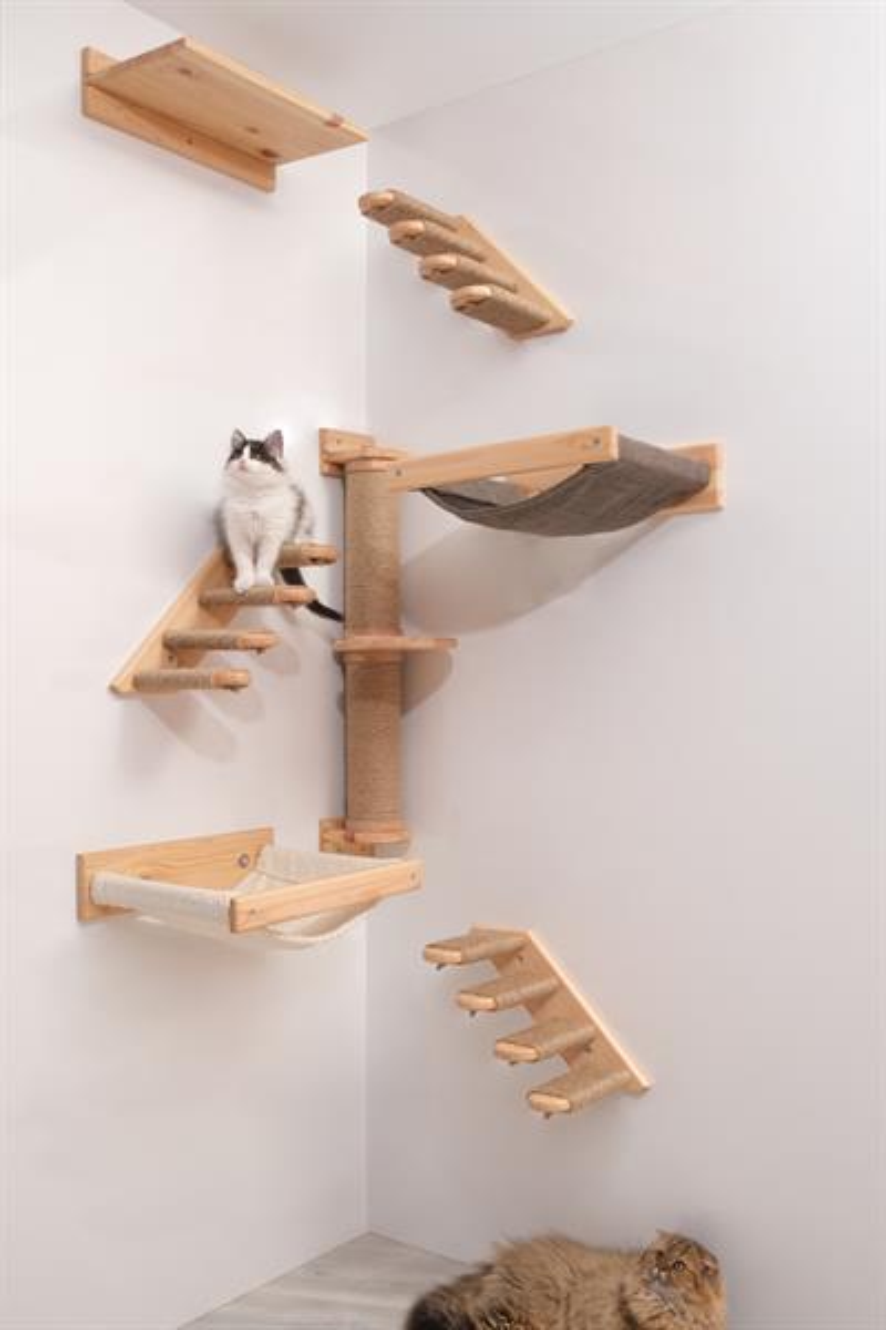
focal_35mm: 35
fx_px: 1292
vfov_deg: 54.4
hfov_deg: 37.9
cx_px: 443
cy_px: 665
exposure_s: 1/100
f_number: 16
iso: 400
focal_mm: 23.5
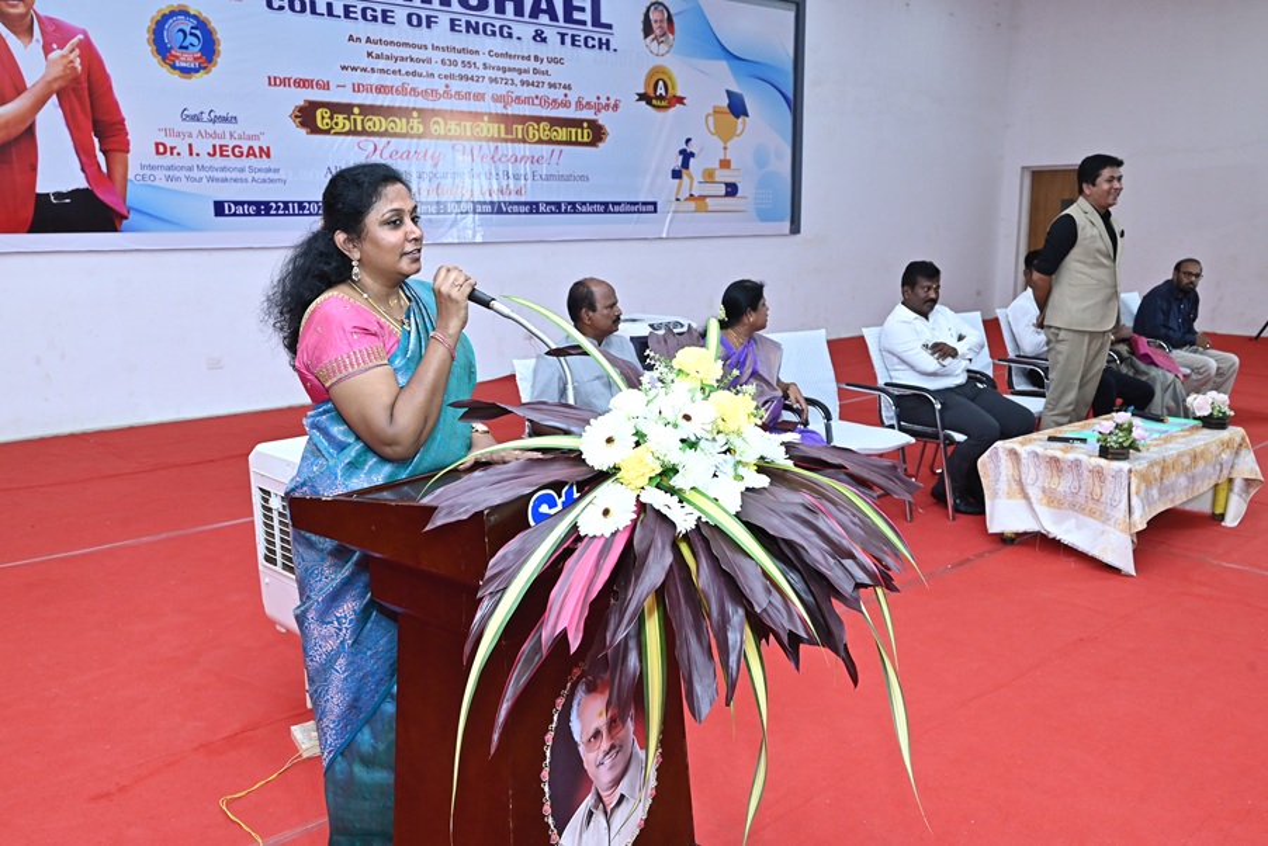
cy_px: 423
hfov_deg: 61.1
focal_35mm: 30
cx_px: 634
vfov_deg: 43.0
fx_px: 1075
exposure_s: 1/160
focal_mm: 30.5
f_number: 8
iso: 1250
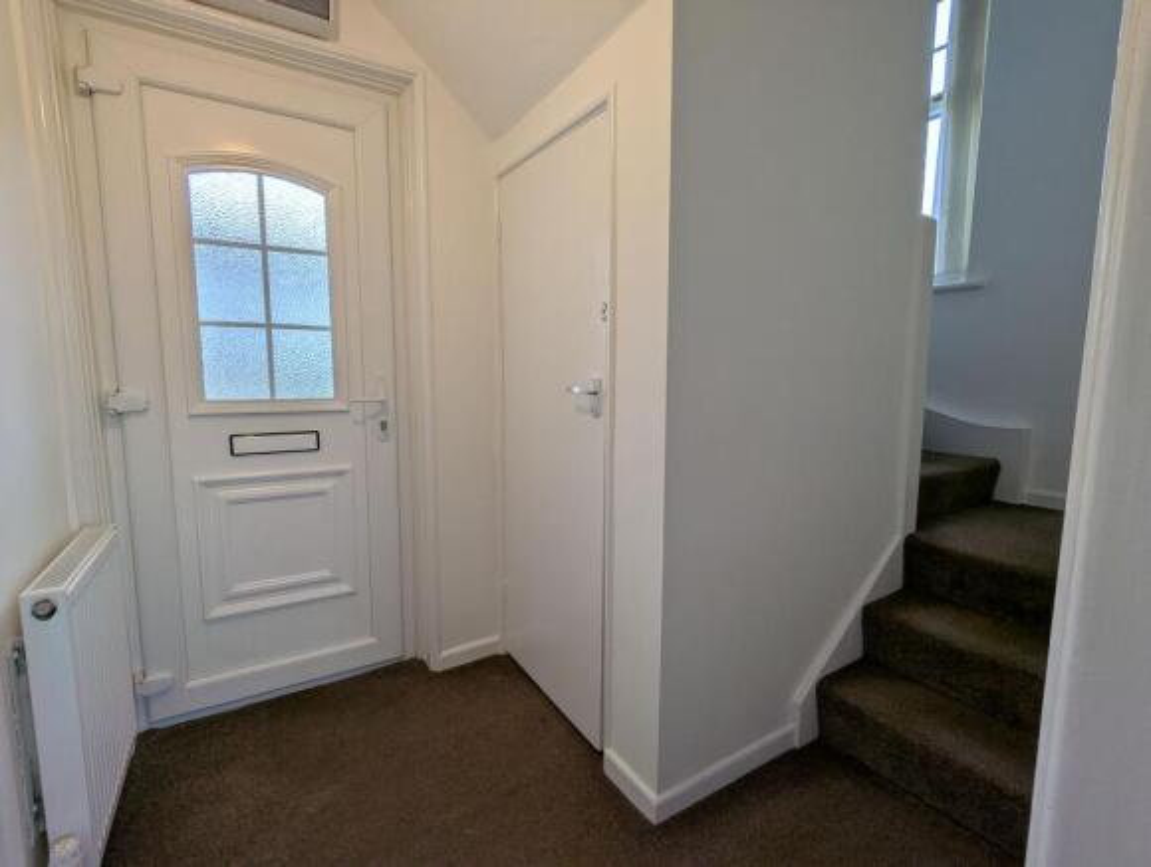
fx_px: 533
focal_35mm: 16
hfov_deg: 94.4
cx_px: 576
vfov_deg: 78.3
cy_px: 434
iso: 52
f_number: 2.2
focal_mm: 2.35
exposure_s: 1/92.5
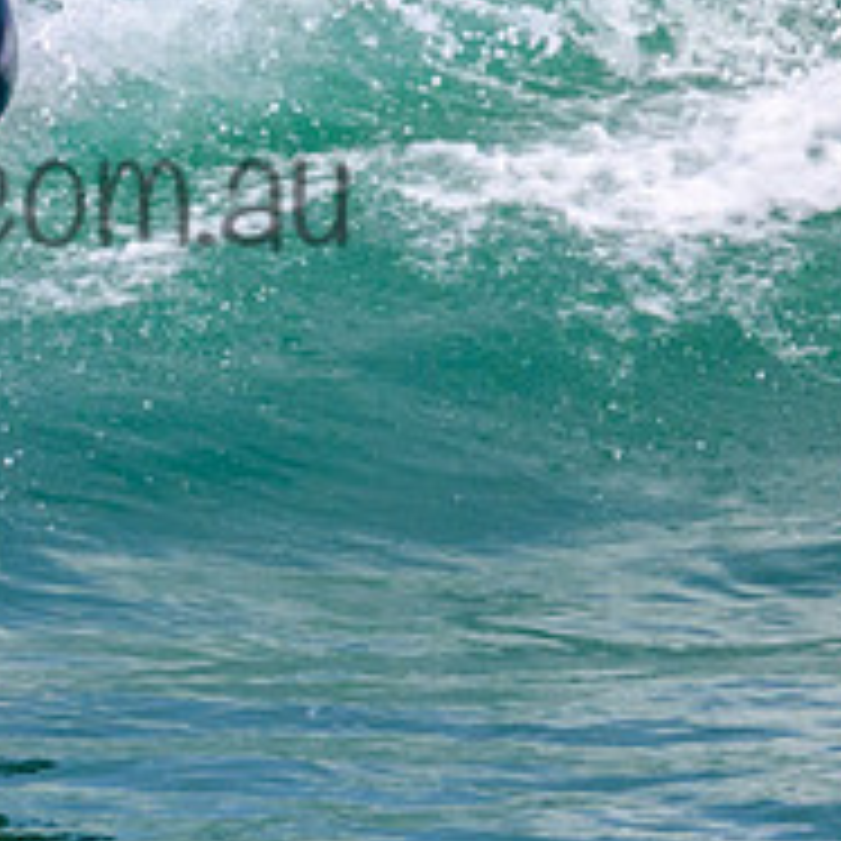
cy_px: 58
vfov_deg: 0.6
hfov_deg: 0.6
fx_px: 78970
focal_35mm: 2873
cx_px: -342
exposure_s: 1/2000
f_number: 11
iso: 900
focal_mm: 800
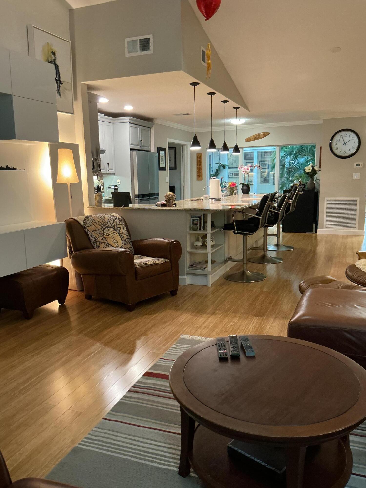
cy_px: 244
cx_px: 183
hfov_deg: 48.2
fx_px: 409
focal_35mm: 29
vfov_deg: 61.7
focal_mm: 3
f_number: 1.8
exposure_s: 1/40
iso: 250
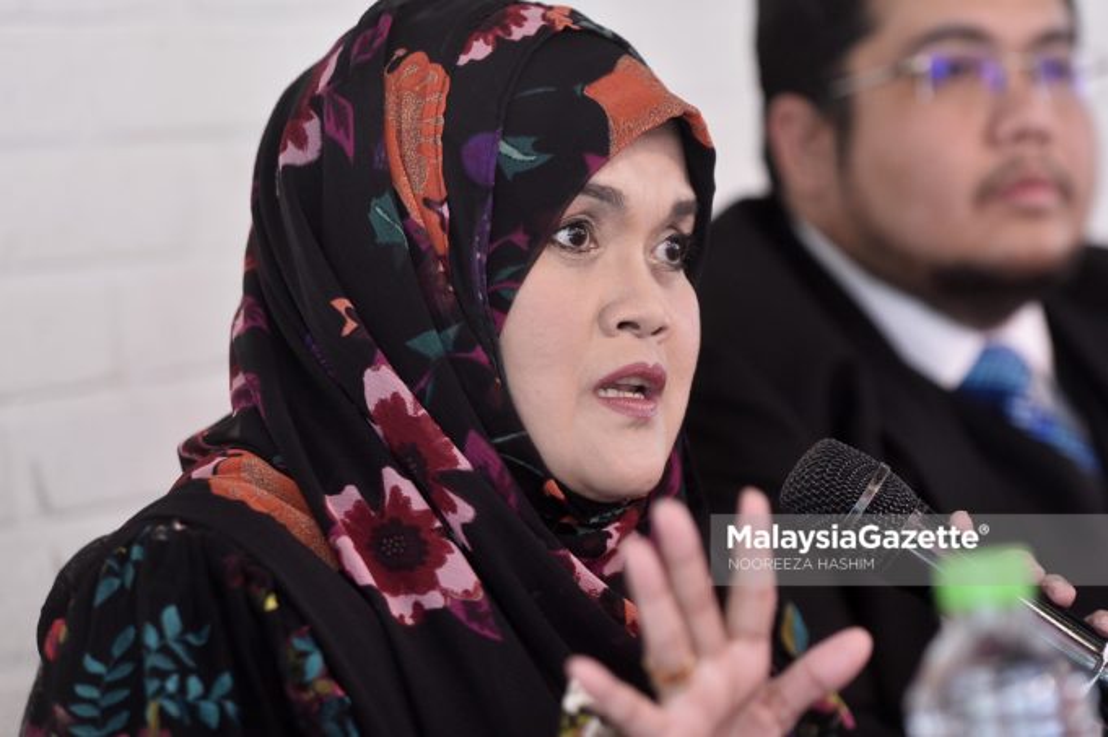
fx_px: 3998
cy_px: 368
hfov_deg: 15.8
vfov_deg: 10.5
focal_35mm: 130
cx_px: 554
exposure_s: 1/200
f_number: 3.2
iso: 1000
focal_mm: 130
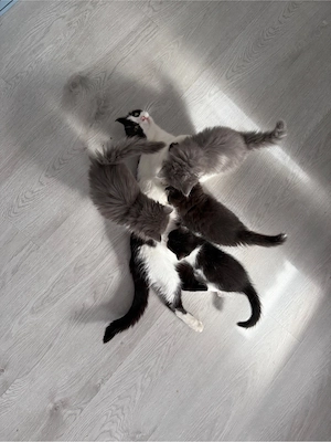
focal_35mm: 24
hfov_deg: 56.8
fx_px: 306
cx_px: 166
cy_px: 221
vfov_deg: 71.6
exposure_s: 1/121
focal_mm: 6.76
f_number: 1.78
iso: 160
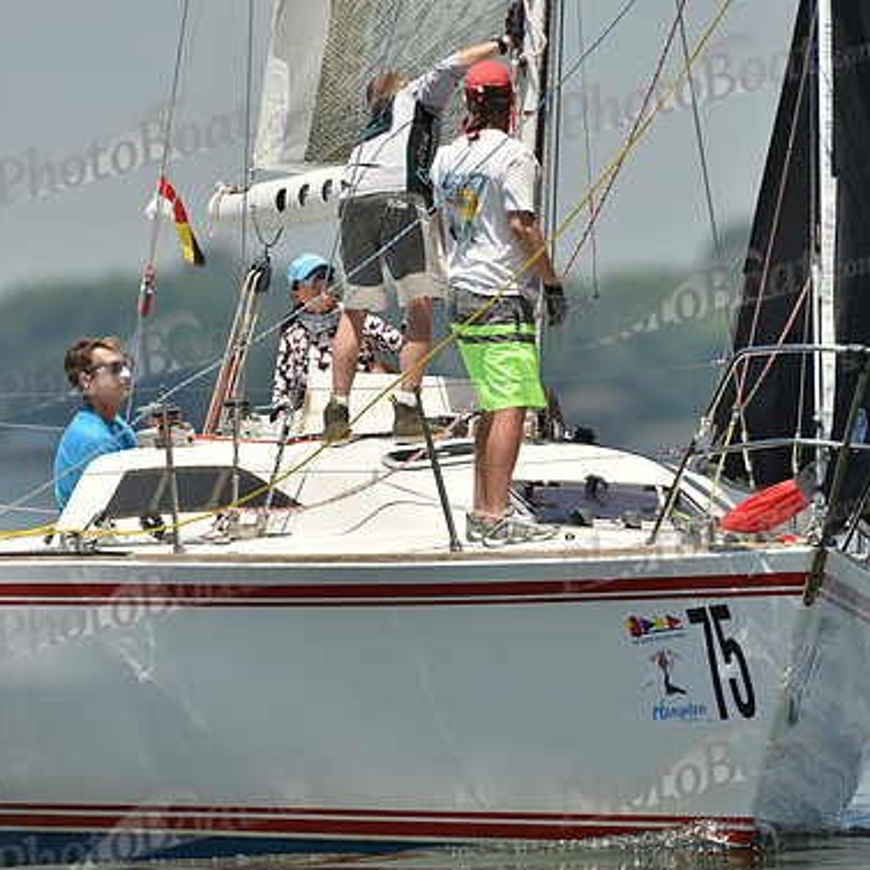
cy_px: 448
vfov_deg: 2.2
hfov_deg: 2.2
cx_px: 437
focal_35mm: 785
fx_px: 22321
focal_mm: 600
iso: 320
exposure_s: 1/3200
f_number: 5.6
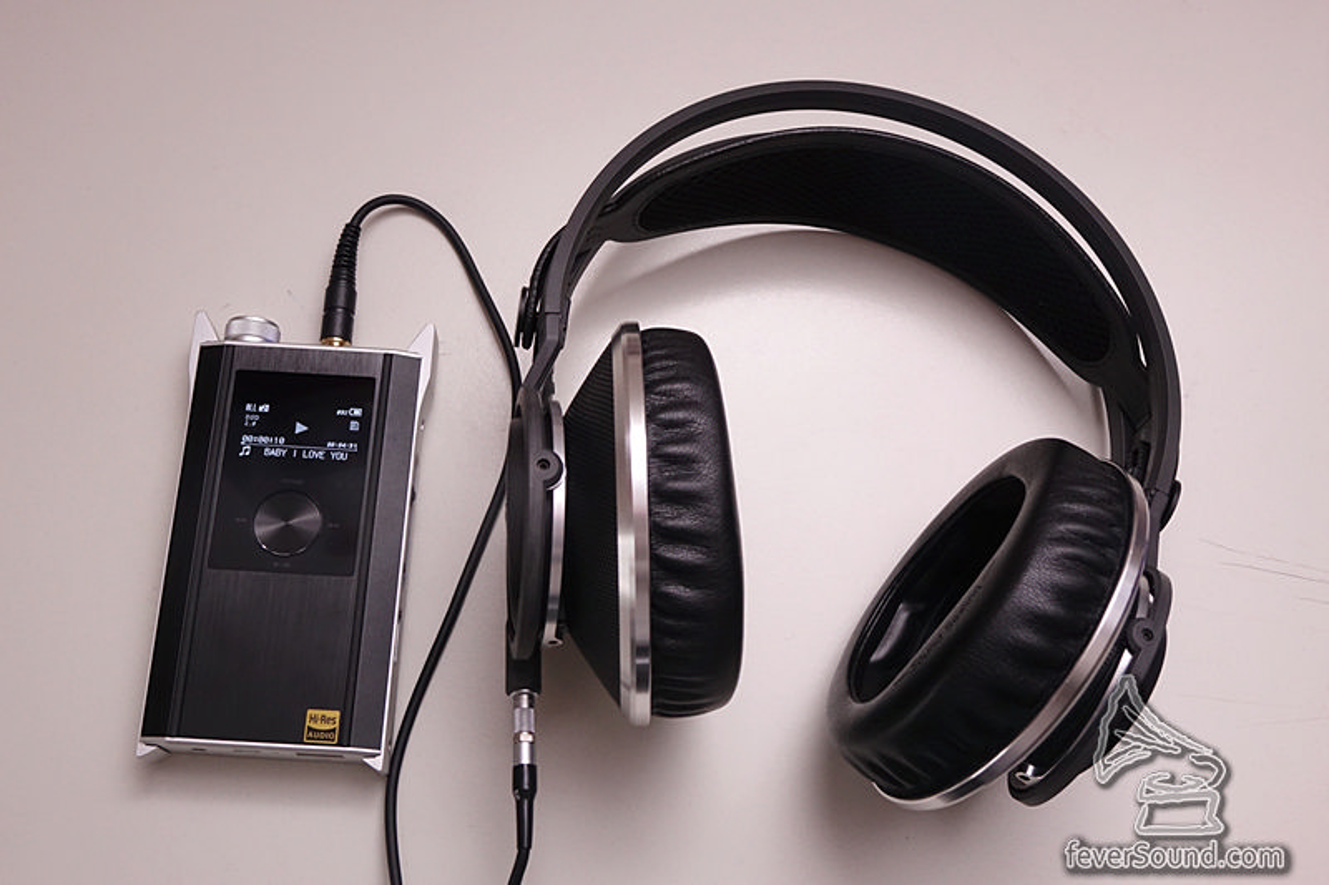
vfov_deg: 31.9
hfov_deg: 46.4
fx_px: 1550
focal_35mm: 42
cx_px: 664
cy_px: 442
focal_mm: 15.45
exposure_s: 1/60
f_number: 5.6
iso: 800
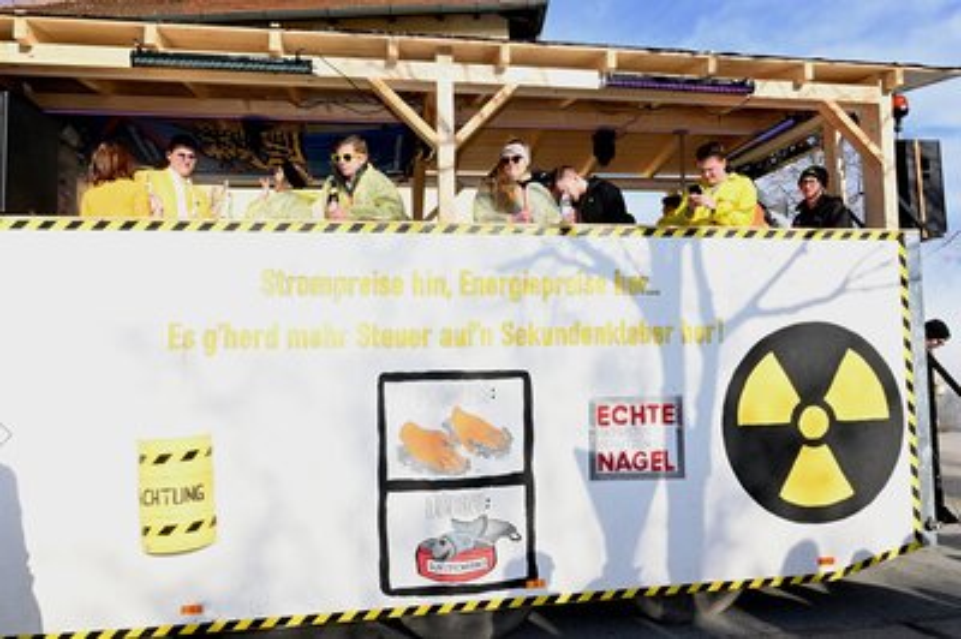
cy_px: 320
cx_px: 480
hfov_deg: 73.8
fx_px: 640
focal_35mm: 24
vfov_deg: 53.1
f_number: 22
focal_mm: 24
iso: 1000
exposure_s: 1/200
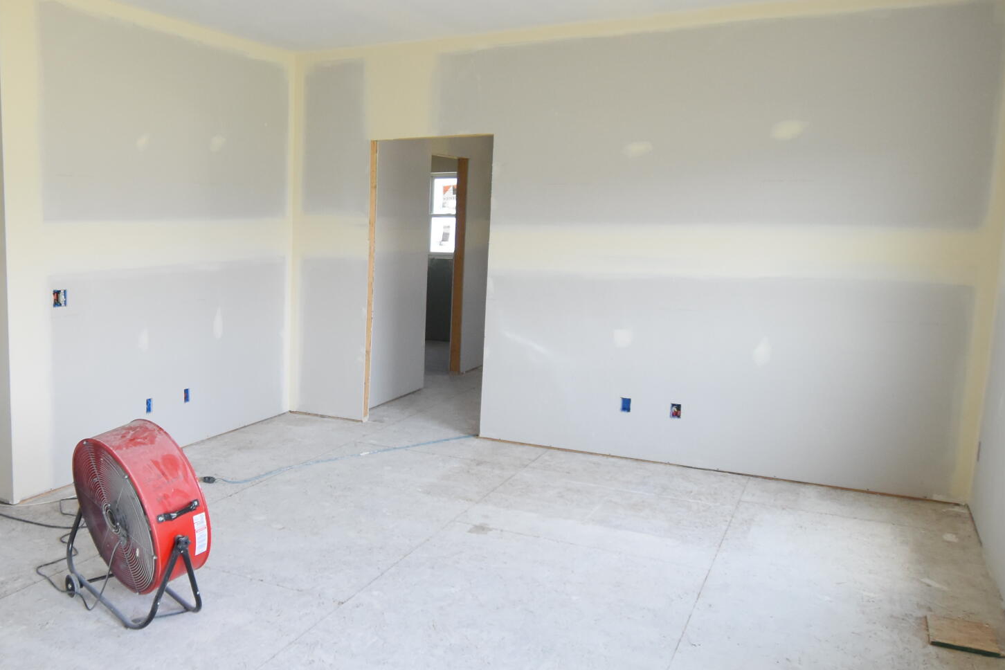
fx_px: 865
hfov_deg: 57.5
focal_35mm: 31
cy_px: 365
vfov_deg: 42.3
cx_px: 263
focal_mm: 10
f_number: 4.5
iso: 800
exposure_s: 1/125
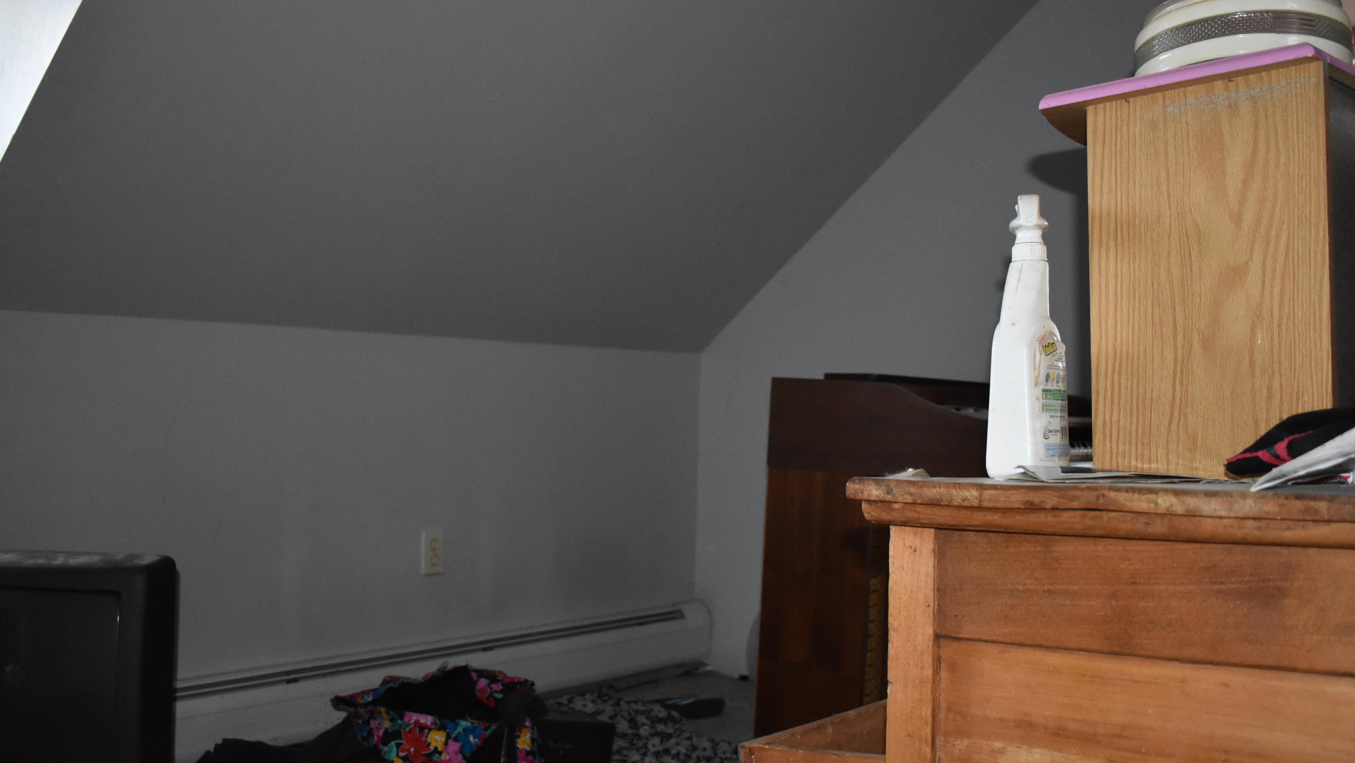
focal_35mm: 38
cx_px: 680
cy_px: 405
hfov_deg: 52.8
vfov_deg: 31.2
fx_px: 1365
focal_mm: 24
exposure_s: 1/60
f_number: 3.8
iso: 2800
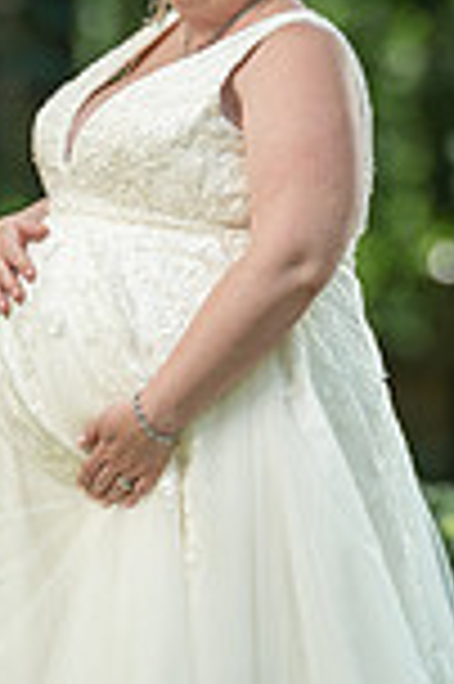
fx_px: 9252
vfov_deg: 4.2
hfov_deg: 2.8
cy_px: 410
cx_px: 283
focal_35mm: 488
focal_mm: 165
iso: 125
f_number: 2.8
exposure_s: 1/200
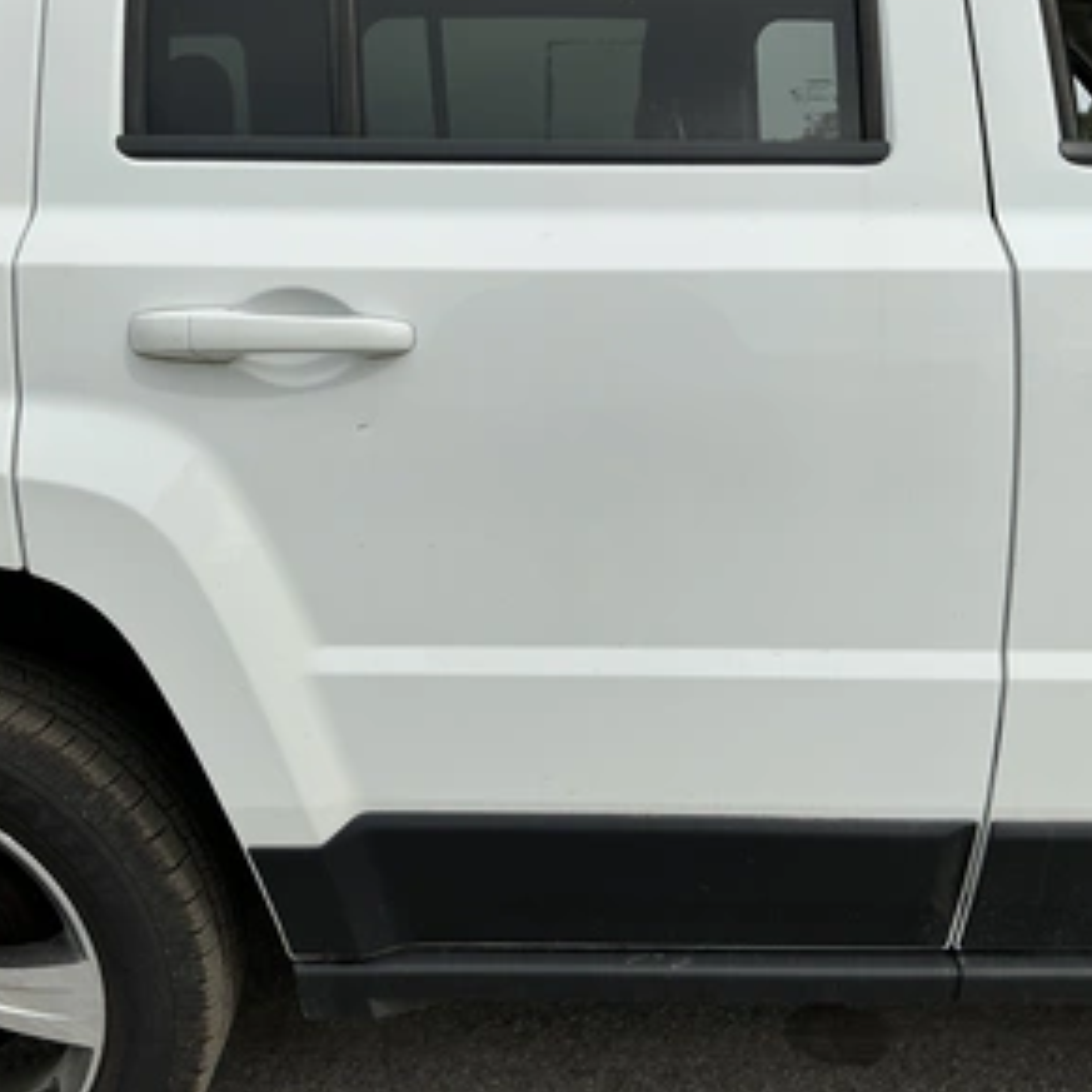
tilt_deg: -11.9
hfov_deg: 48.4
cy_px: 555
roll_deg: +0.4
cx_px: 484
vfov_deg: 48.4
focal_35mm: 34
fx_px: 1213
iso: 25
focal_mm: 3
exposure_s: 1/2427
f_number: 1.8
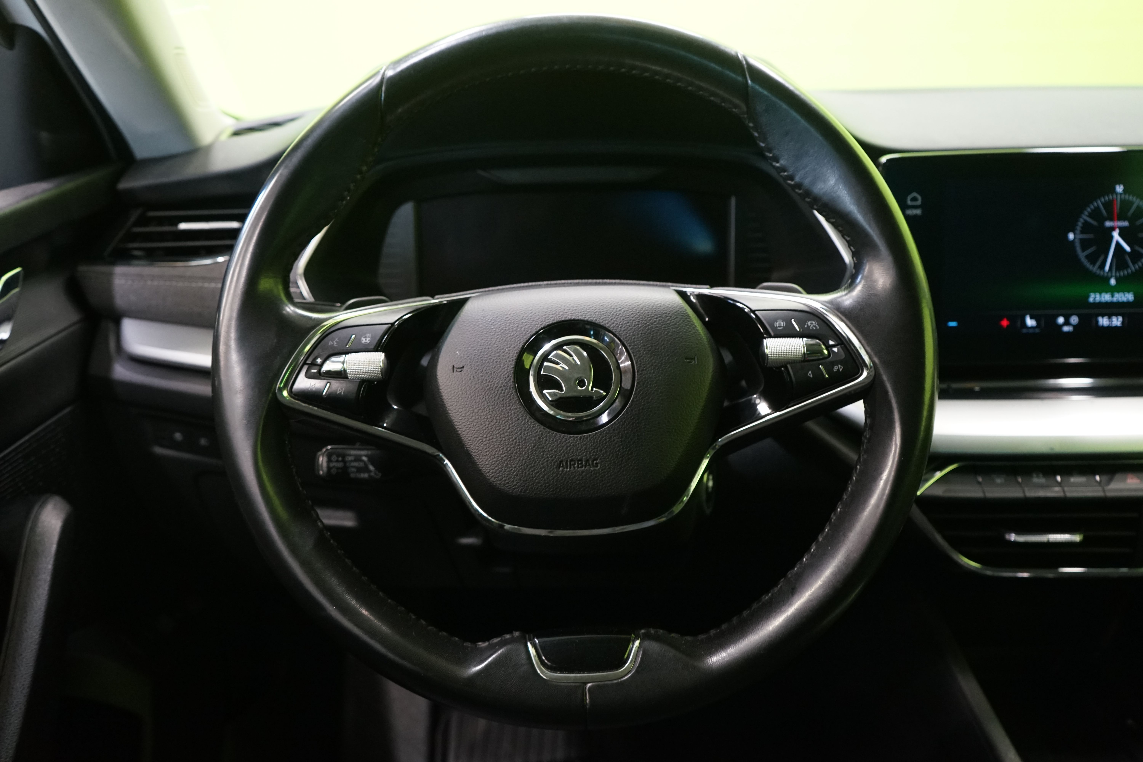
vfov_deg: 43.6
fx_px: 952
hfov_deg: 61.9
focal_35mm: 30
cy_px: 381
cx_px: 572
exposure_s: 1/20
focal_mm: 30
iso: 2500
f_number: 5
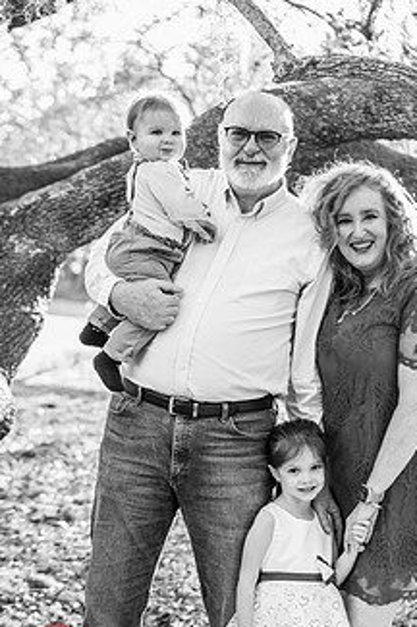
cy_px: 417
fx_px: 1689
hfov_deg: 14.1
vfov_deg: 21.0
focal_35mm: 97
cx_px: 255
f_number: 3.5
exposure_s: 1/125
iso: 200
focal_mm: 70
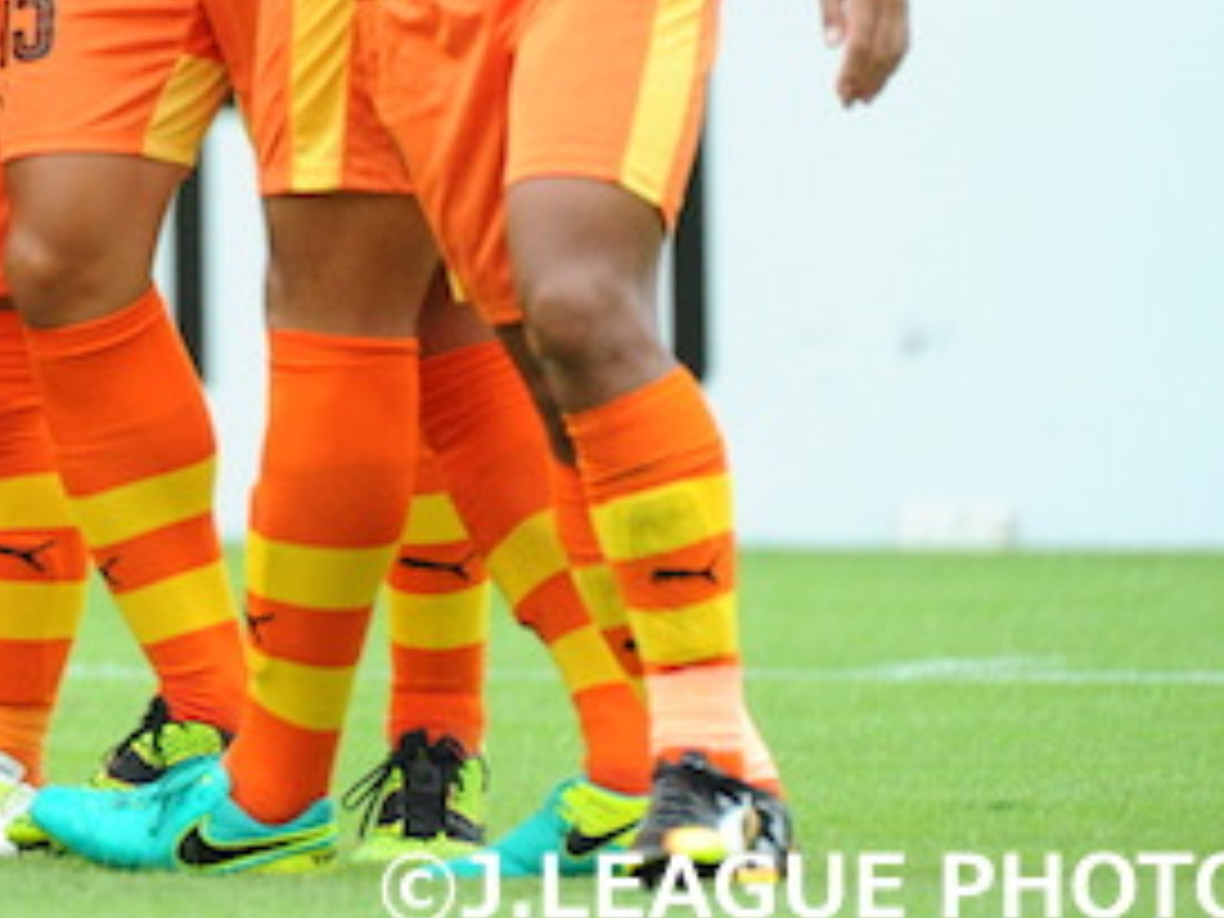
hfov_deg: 1.3
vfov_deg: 1.0
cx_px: -446
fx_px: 55055
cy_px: -261
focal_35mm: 1557
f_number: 4.5
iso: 5000
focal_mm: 550
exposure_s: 1/2500
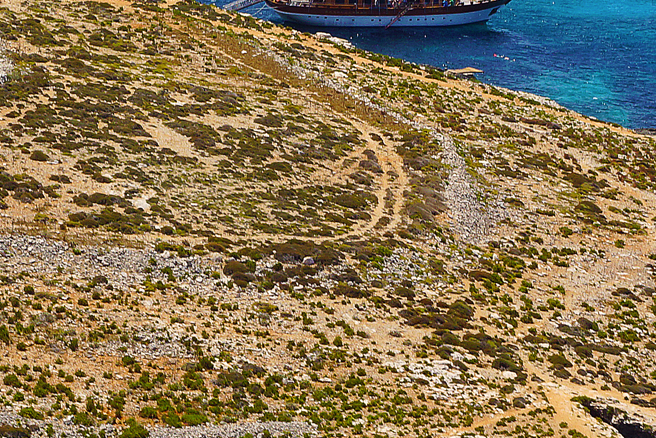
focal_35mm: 244
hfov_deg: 8.4
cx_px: 17
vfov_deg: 5.6
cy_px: 60
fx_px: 4447
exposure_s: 1/160
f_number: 13
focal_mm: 50
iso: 100
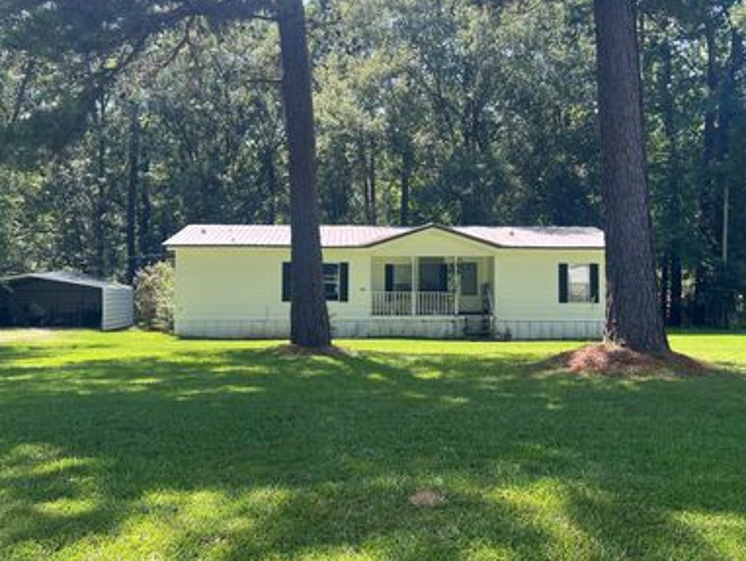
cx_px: 363
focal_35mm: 34
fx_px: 733
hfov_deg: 53.9
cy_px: 247
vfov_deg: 41.8
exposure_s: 1/846
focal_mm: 5.7
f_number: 1.5
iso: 50
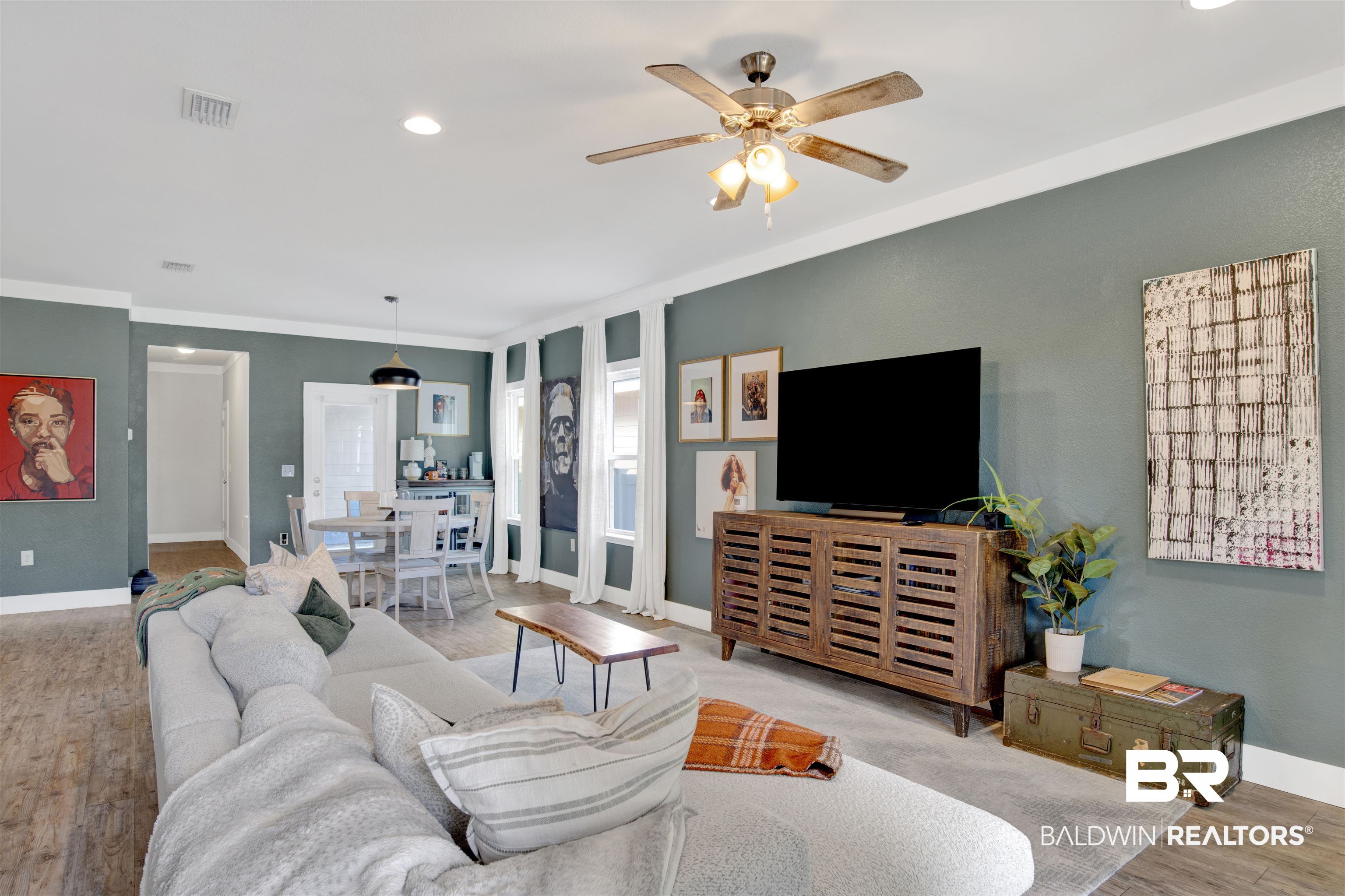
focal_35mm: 19
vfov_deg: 64.5
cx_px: 672
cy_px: 448
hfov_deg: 86.9
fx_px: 710
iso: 200
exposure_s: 1/2.5
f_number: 11
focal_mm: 19
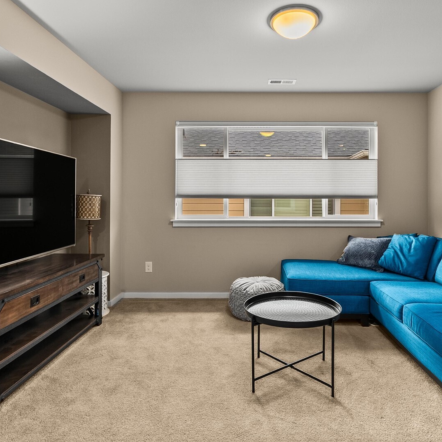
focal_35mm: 20
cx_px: 256
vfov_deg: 74.8
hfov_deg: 74.3
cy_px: 221
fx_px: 289
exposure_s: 1/4
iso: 1000
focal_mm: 15
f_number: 7.1
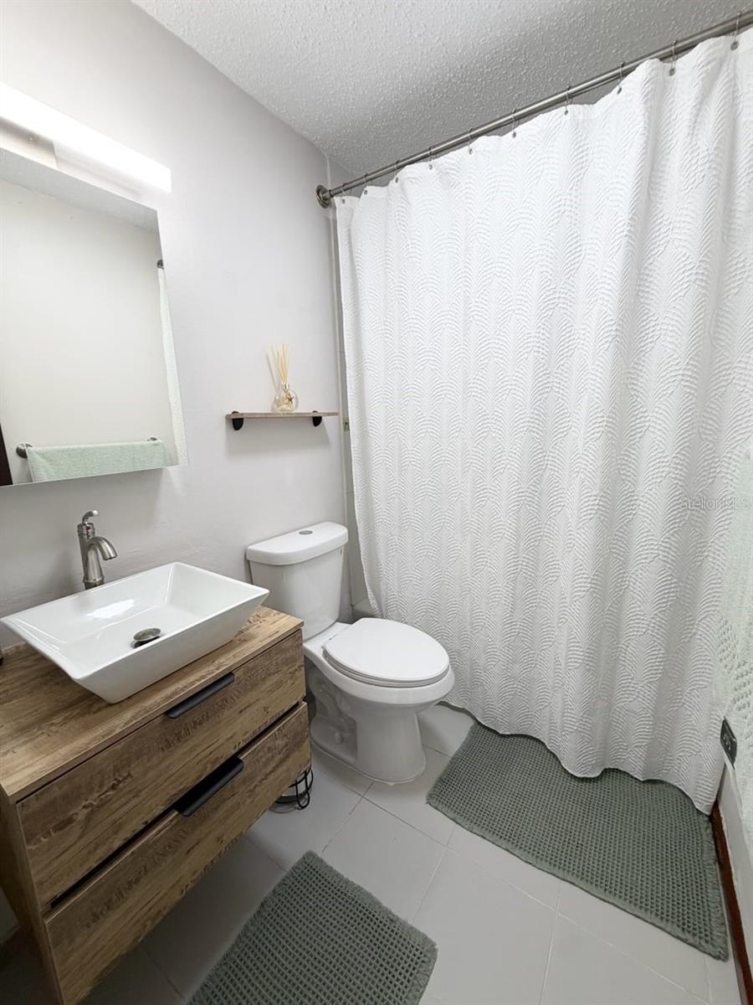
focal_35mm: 14
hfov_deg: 85.7
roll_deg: +1.3
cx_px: 376
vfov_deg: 102.1
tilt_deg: -11.2
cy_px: 502
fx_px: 406
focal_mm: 2.22
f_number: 2.2
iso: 100
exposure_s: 1/120
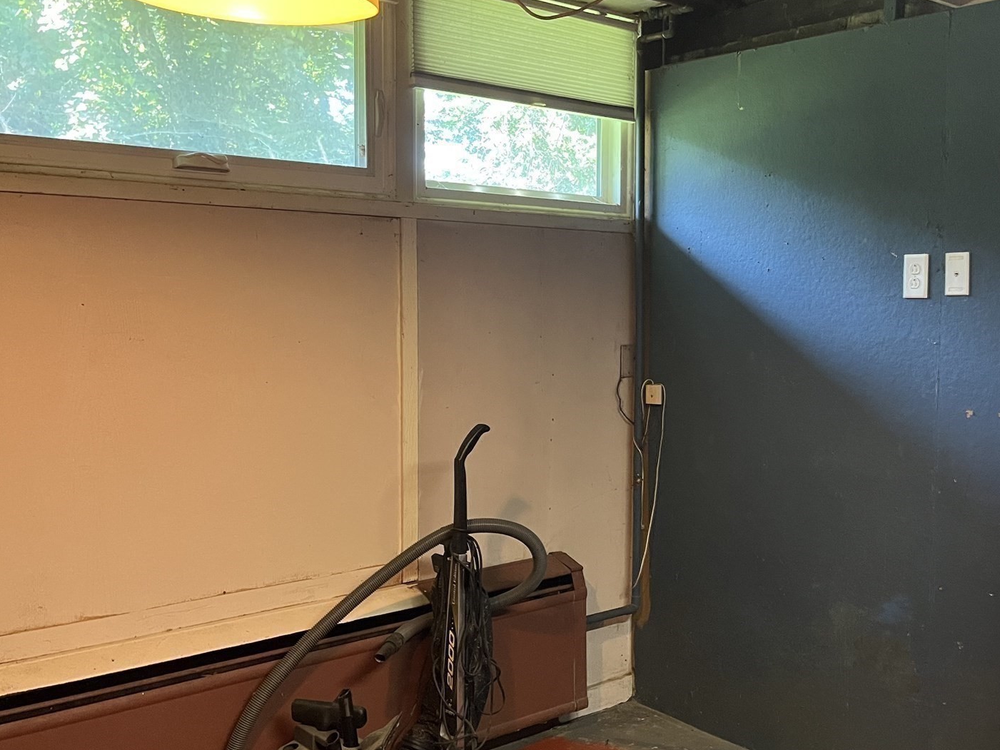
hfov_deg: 48.2
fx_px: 1098
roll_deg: +0.0
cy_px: 363
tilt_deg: -3.9
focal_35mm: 38
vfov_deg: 37.7
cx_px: 661
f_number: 1.6
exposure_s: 1/60
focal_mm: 5.1
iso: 400
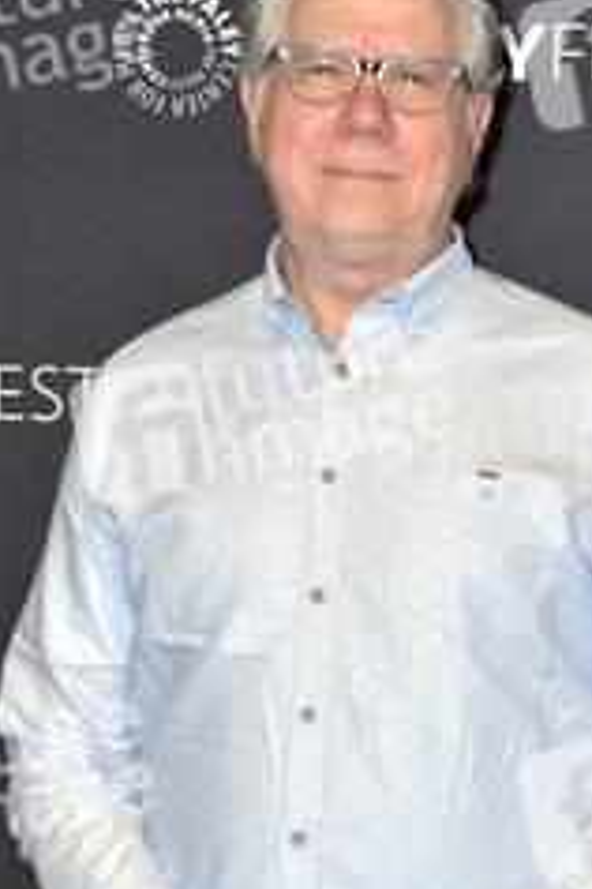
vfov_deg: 17.3
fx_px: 2910
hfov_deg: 11.6
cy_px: 604
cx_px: 373
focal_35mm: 118
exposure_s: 1/320
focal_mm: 70
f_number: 6.3
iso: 640
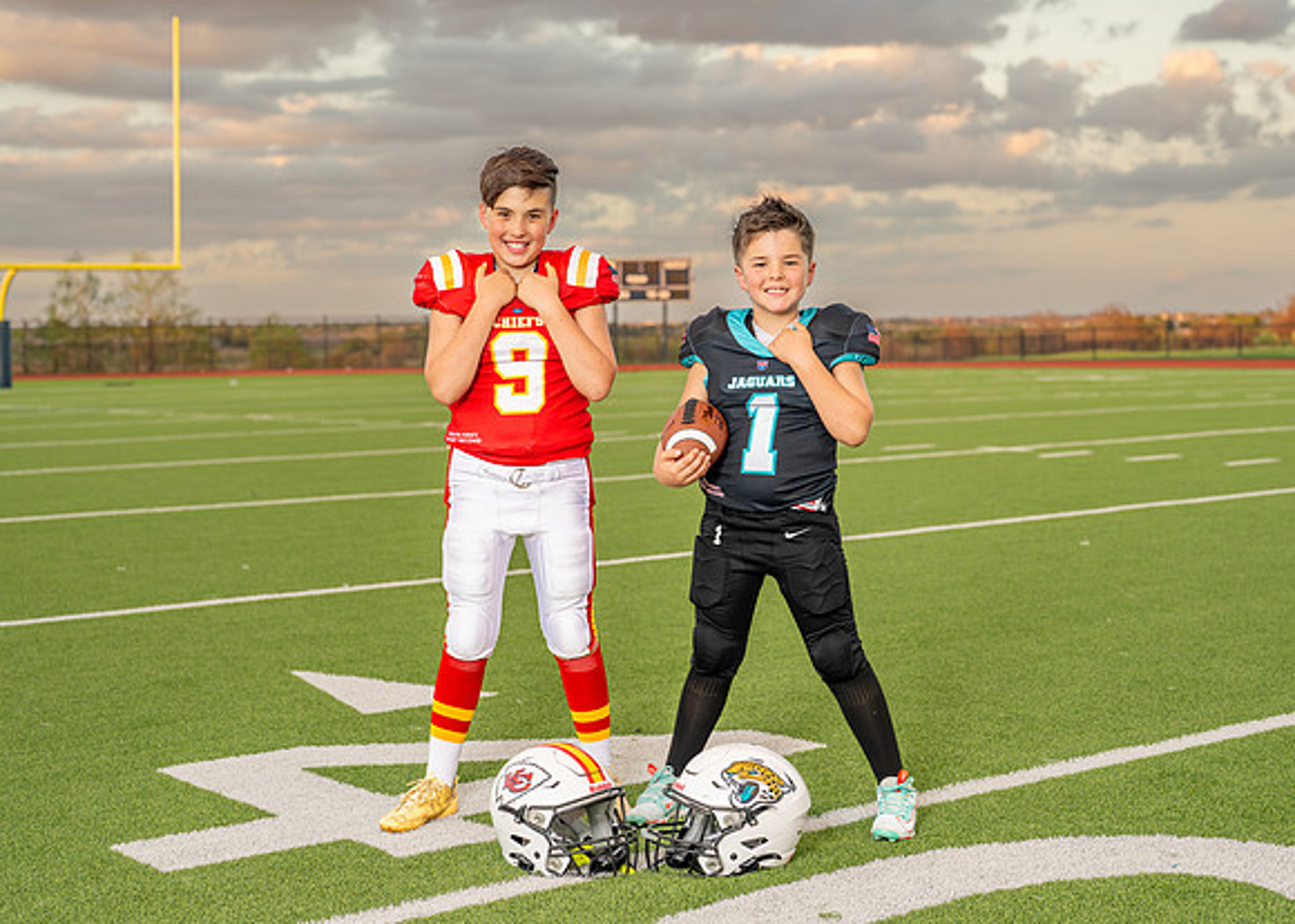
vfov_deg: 24.1
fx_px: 2163
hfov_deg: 33.3
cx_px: 679
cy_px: 421
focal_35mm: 59
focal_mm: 50
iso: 250
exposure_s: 1/400
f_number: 3.2
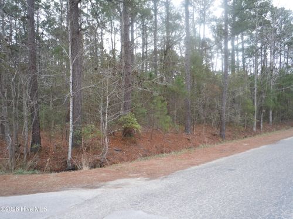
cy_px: 110
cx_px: 146
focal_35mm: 28
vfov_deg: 49.7
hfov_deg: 63.4
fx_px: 237
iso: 100
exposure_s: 1/60
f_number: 3.7
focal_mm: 5
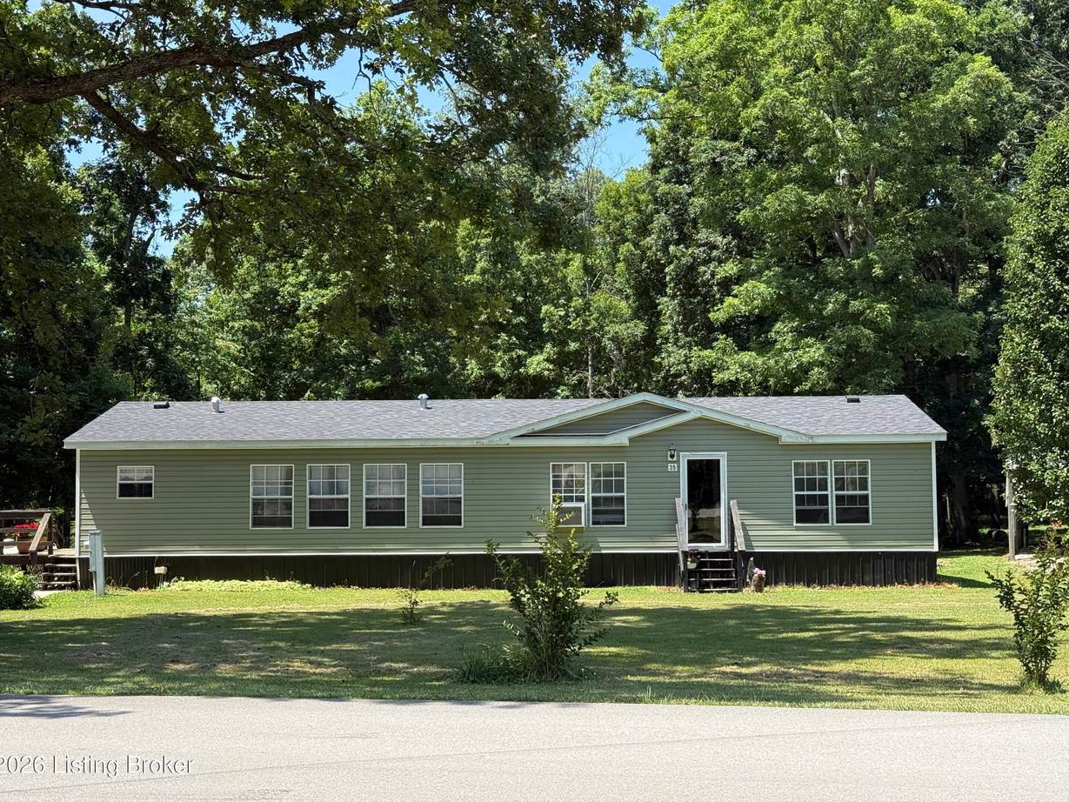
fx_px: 1544
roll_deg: +0.8
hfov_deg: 38.2
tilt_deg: +2.2
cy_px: 385
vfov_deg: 29.1
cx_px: 531
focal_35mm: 50
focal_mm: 6.76
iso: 100
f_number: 1.78
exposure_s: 1/1754
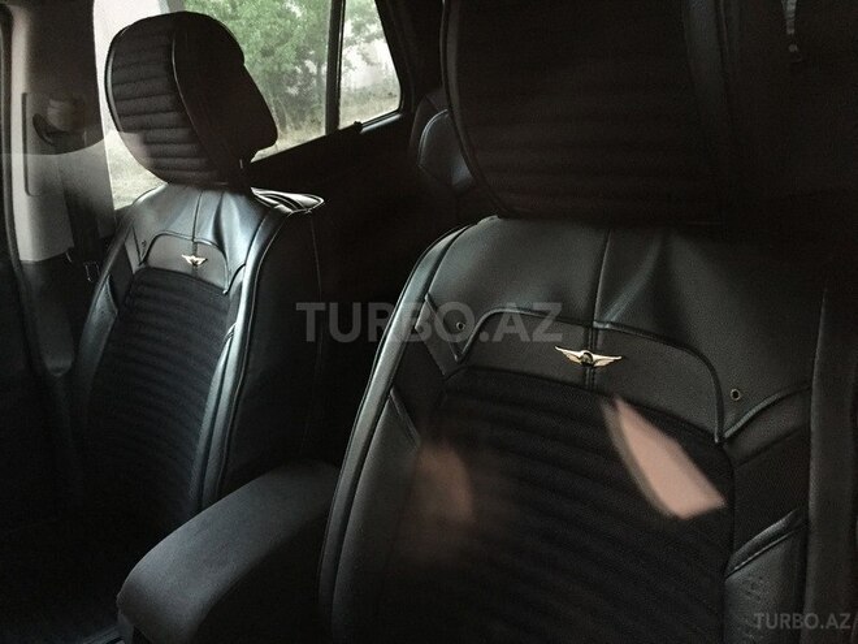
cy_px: 322
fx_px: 719
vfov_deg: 48.2
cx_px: 429
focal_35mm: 29
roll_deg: +8.5
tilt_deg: -22.4
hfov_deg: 61.7
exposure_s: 1/17
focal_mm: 4.15
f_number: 2.2
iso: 800
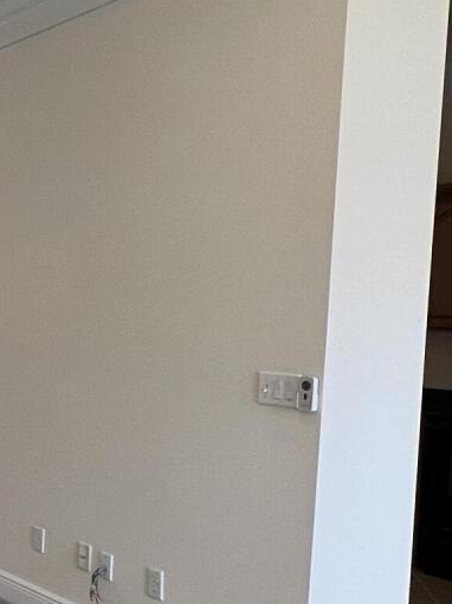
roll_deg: -2.0
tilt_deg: -3.0
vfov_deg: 37.4
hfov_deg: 19.8
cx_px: -389
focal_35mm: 51
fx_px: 889
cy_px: 365
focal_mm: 1.57
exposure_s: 1/120
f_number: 1.8
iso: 125
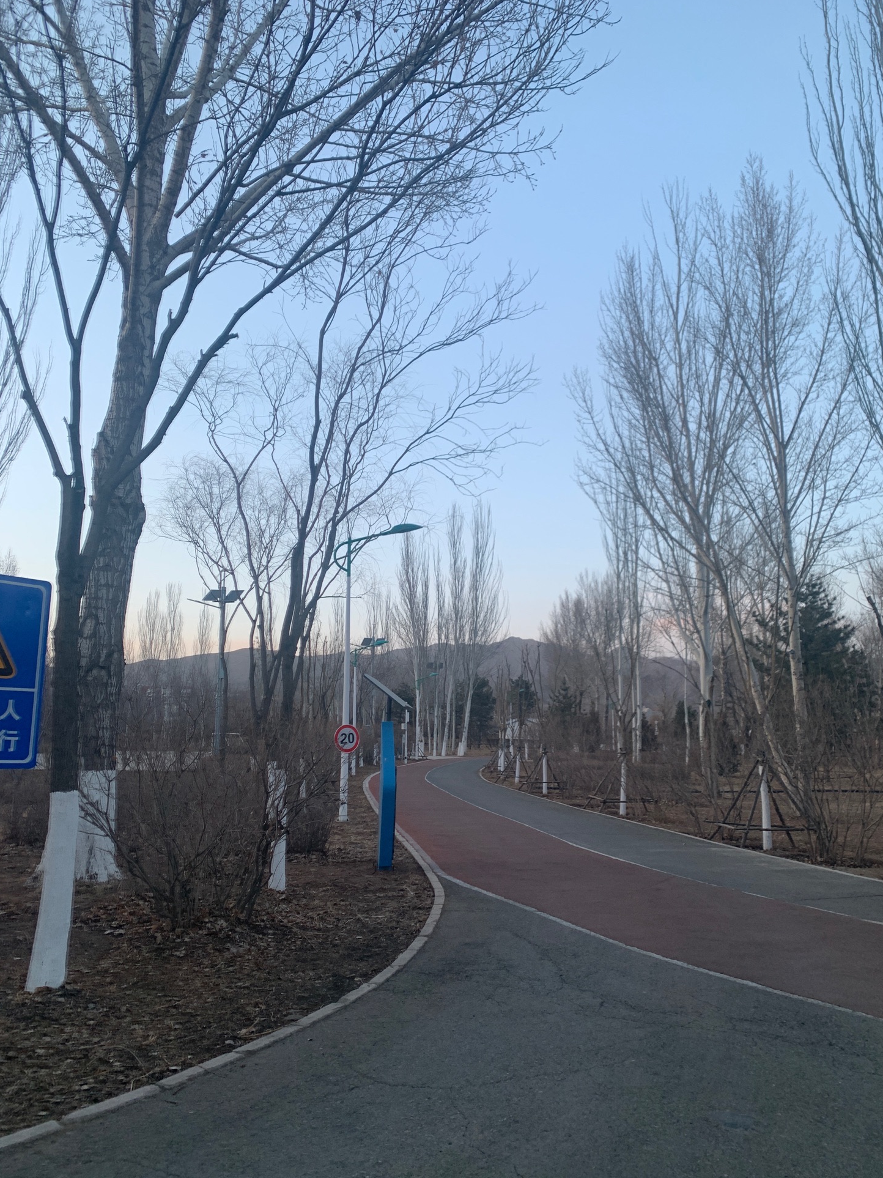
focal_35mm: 27
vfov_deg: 65.3
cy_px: 606
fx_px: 919
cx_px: 451
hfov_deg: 51.3
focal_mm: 4.25
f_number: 1.8
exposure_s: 1/121
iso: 50
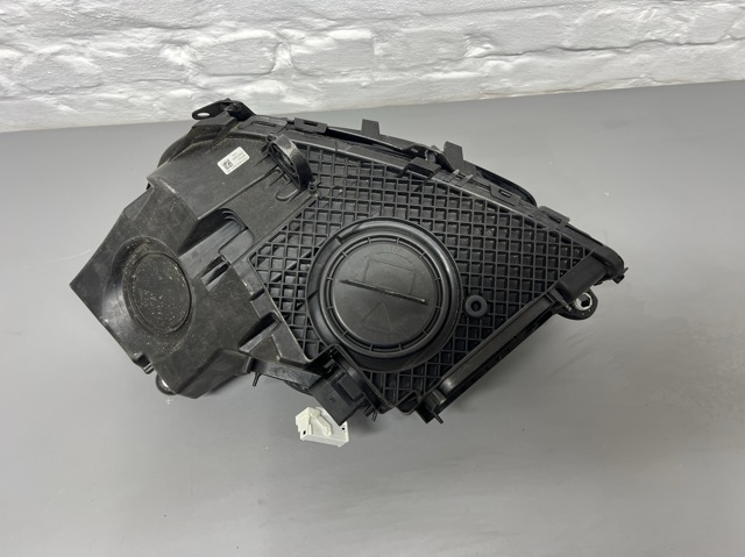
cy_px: 278
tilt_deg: -63.3
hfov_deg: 67.3
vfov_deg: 53.0
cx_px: 372
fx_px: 559
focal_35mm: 26
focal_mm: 5.7
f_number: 1.5
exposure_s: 1/100
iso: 80
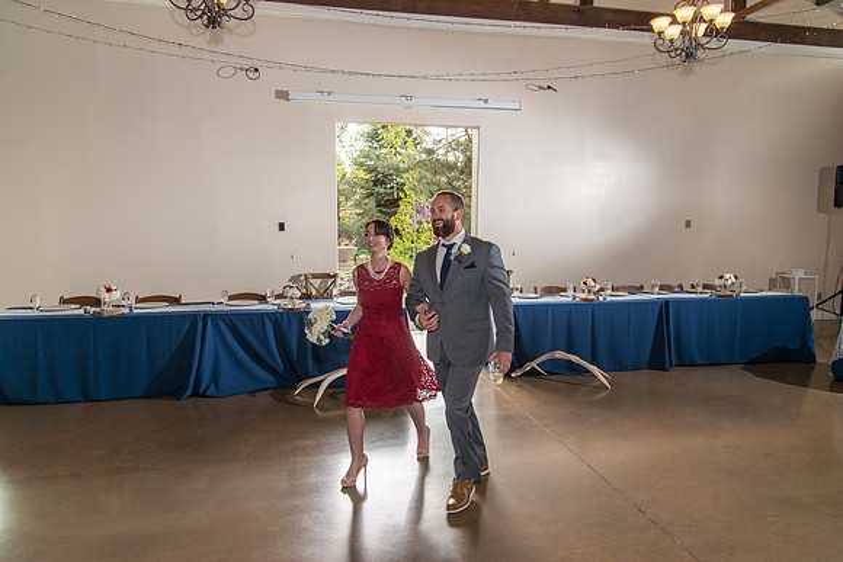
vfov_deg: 53.2
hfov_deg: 73.7
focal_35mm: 24
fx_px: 562
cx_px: 422
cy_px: 281
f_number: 4
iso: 400
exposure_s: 1/200
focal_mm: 24
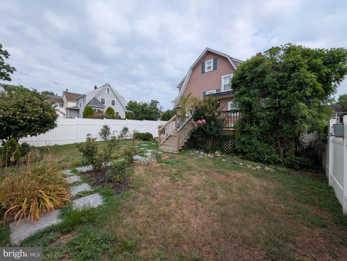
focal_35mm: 13
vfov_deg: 90.1
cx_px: 174
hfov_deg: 106.1
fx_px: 130
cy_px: 130
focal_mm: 1.95
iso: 49
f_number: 2.2
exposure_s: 1/1319
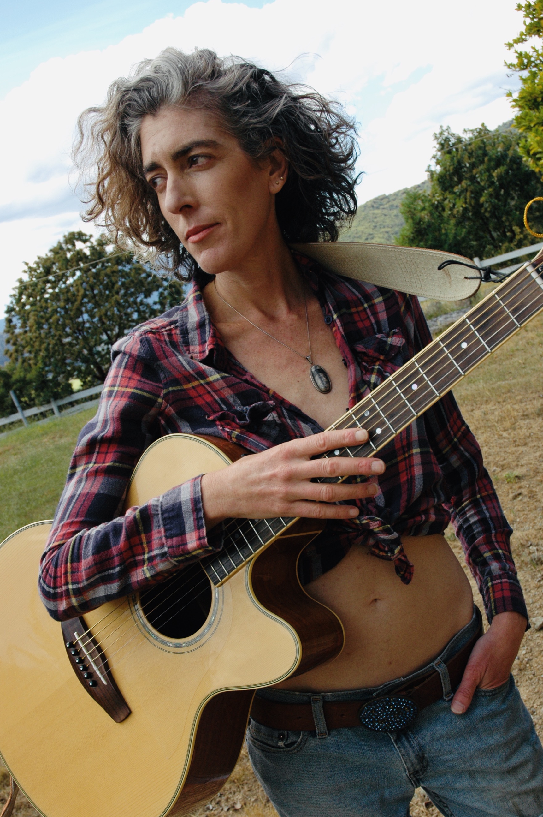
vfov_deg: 44.8
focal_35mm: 44
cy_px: 454
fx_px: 988
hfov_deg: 30.7
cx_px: 288
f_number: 7.1
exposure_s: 1/250
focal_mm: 25
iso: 200
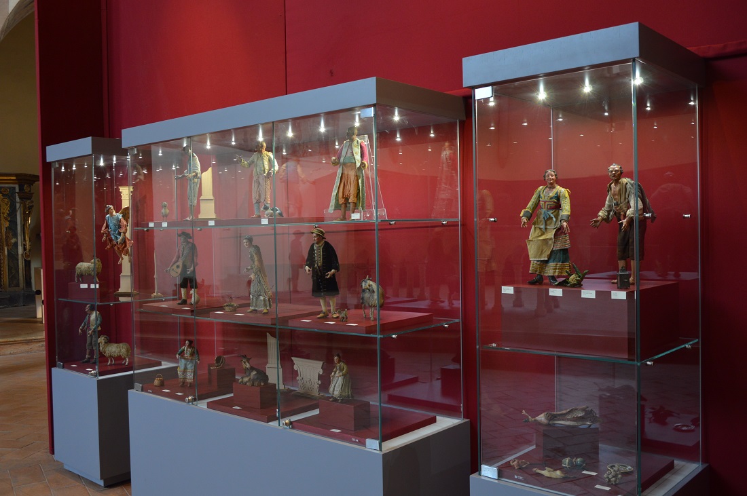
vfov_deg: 39.9
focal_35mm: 33
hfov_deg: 57.3
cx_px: 374
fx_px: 684
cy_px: 248
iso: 400
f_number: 3.8
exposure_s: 1/25
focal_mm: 22
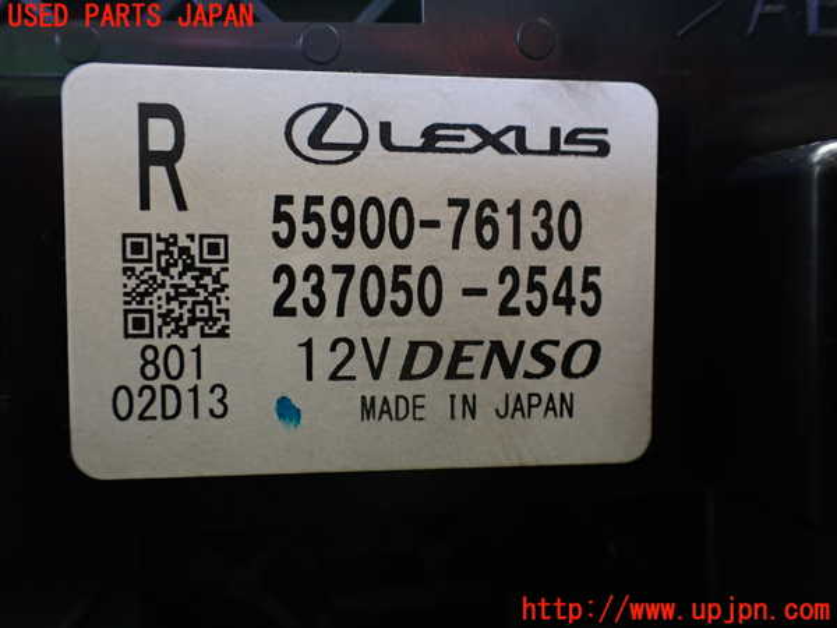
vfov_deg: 46.8
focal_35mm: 30
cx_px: 418
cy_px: 314
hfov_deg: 60.0
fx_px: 725
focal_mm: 5.4
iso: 250
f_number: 2.3
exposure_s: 1/125
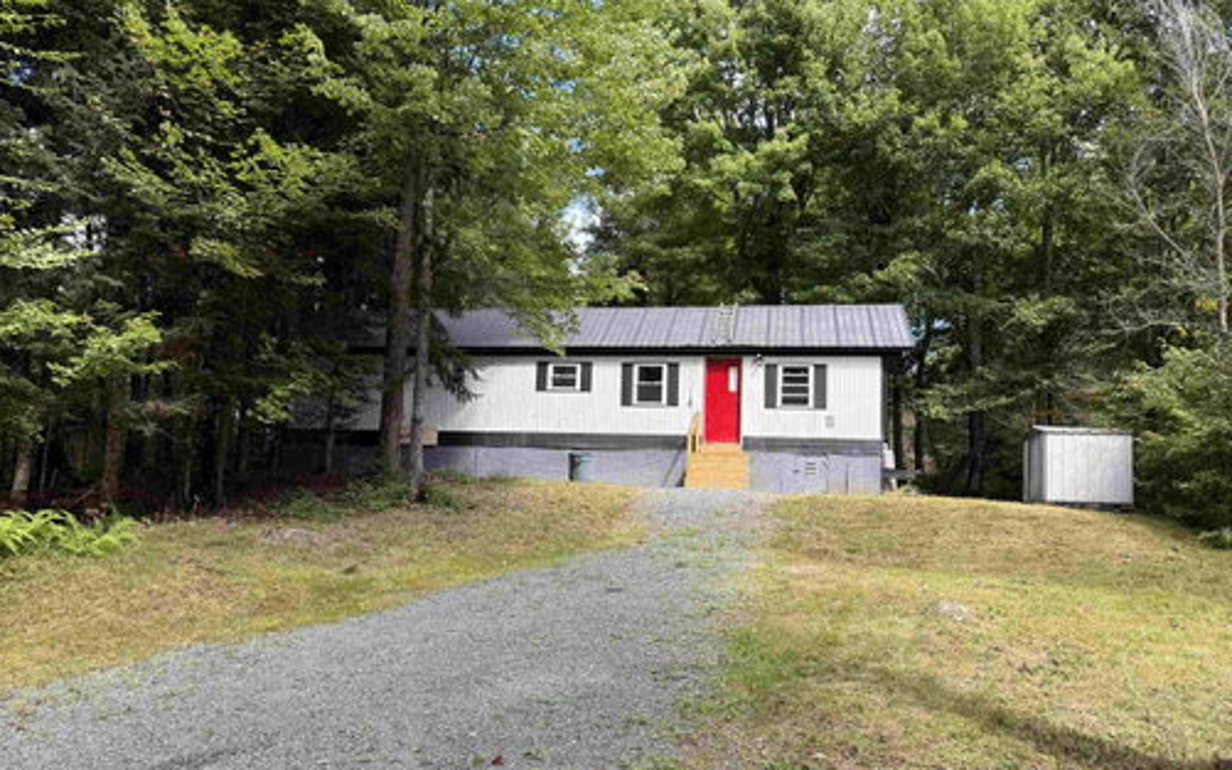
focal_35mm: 26
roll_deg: -1.7
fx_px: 873
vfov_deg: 47.5
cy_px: 413
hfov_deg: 70.4
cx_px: 620
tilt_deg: +6.8
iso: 100
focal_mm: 6.76
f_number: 1.78
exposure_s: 1/772
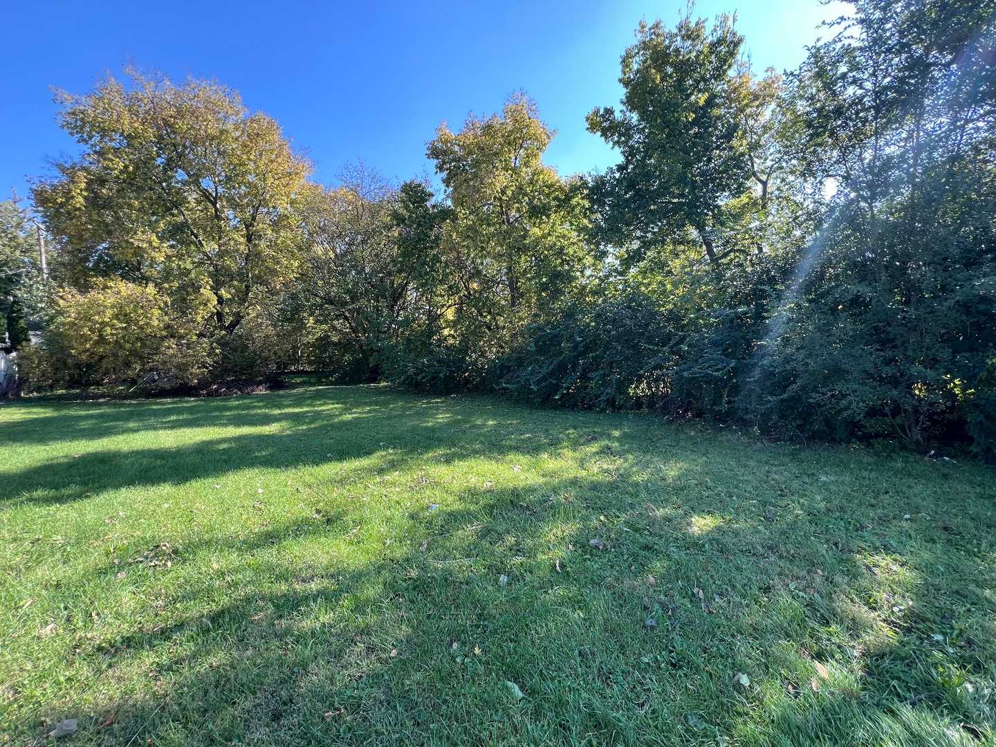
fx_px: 374
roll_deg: +1.1
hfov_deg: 106.2
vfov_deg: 89.9
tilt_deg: -2.7
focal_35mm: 13
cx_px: 498
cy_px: 374
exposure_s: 1/171
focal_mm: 1.57
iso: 32
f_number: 1.8
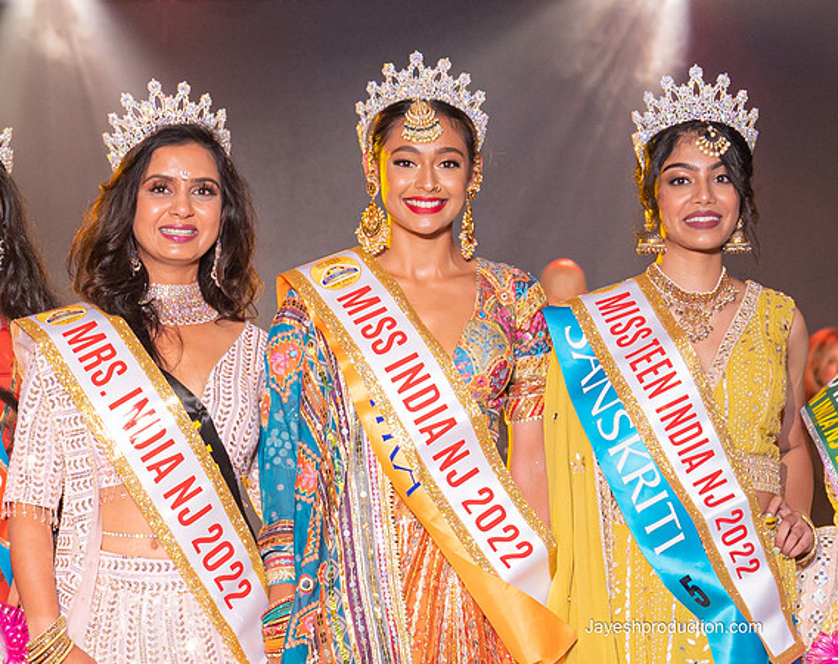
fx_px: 4666
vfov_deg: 8.1
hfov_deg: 10.3
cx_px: 305
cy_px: 540
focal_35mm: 189
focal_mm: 58
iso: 800
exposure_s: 1/200
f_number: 4
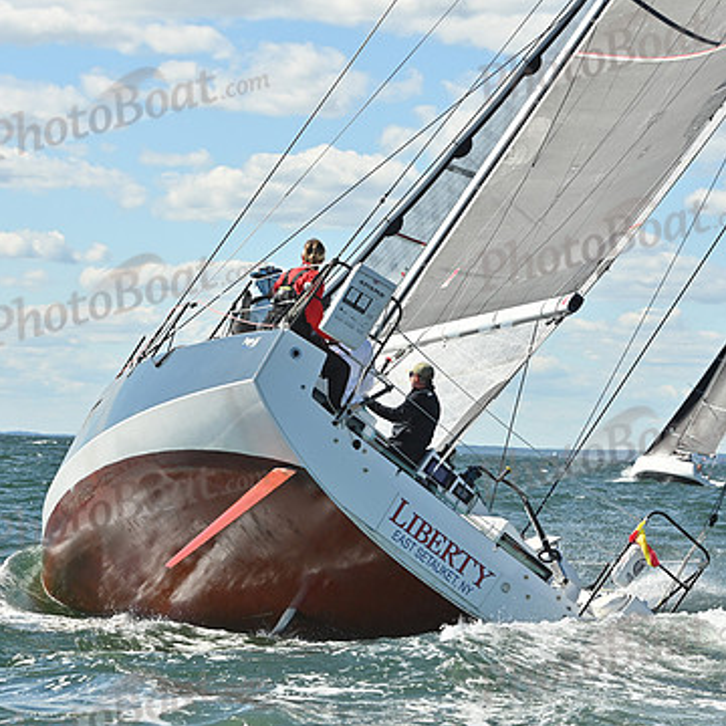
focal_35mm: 137
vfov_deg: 12.7
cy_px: 372
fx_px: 3251
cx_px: 375
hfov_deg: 12.7
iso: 320
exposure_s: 1/1250
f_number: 9
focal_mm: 100
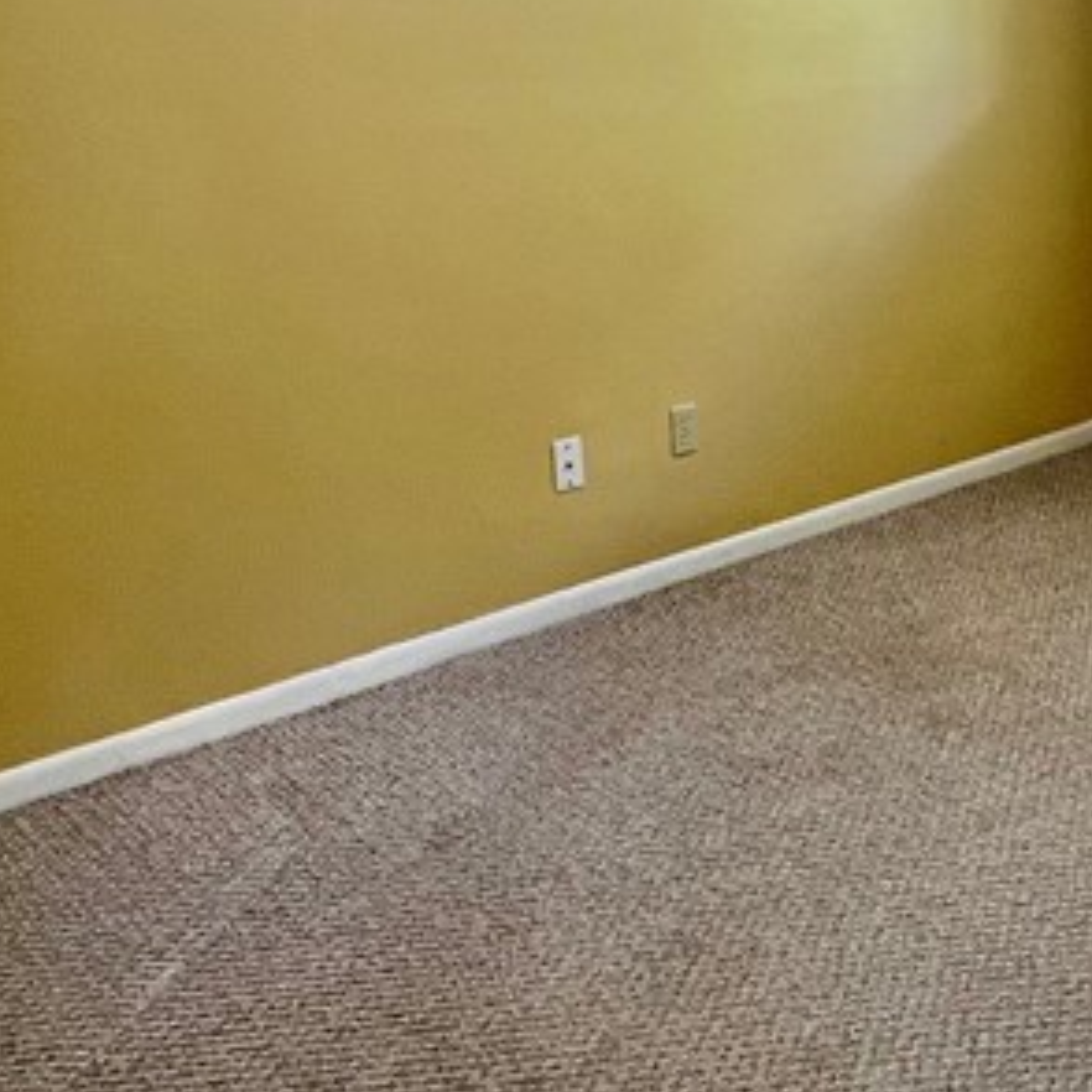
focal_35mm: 40
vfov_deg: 40.4
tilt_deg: -9.0
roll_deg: +3.4
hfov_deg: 40.7
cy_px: 238
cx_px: 817
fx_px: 1428
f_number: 1.8
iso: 200
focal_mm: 1.57
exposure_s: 1/60
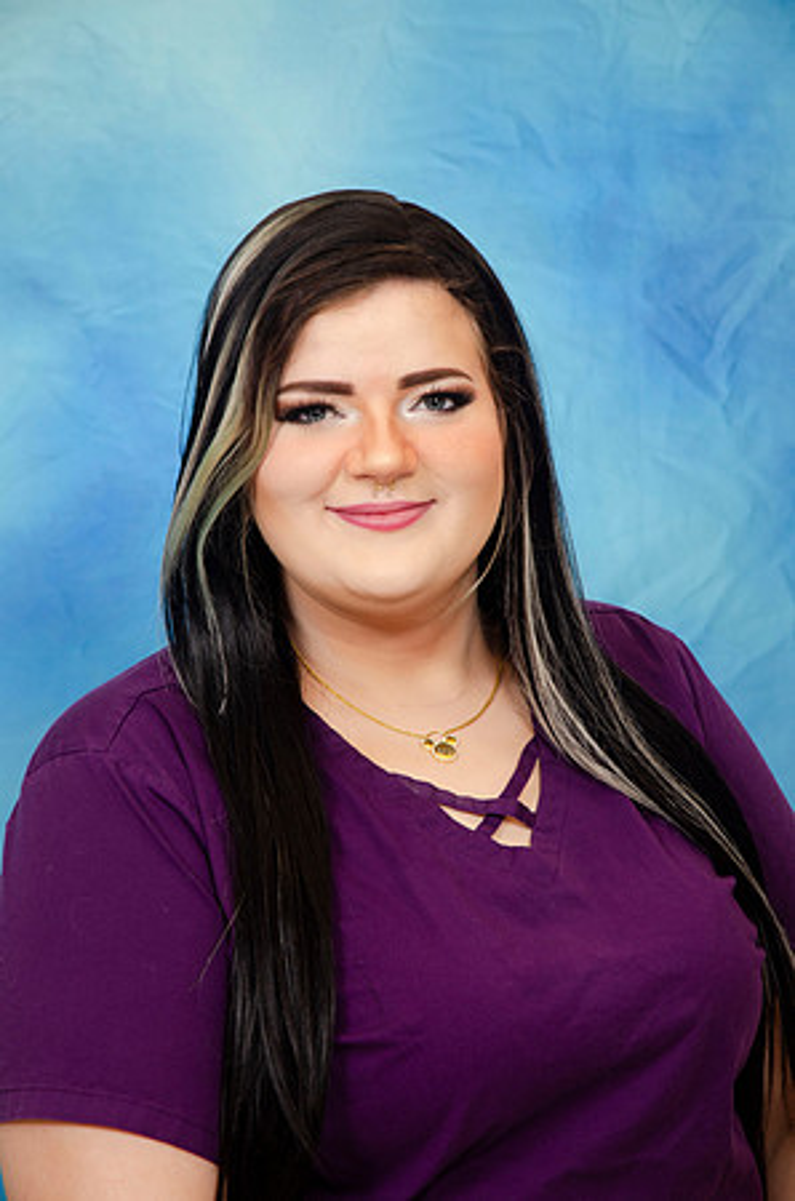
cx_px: 398
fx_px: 3494
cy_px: 600
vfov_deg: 19.5
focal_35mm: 105
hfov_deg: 13.0
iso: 320
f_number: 5.6
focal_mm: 70
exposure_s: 1/60
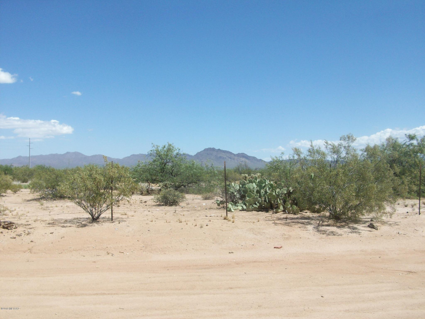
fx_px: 417
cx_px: 212
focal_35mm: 34
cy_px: 160
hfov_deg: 54.0
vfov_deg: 41.8
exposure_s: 1/372
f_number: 5.5
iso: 64
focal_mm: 5.7
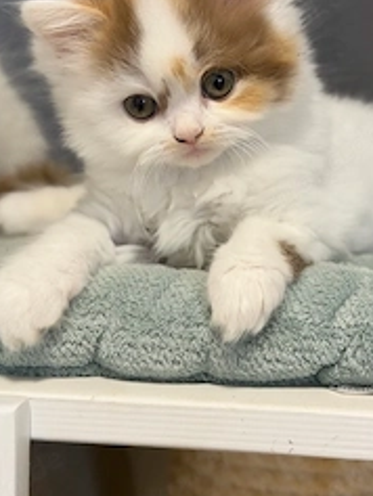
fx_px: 1163
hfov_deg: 18.2
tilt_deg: -5.8
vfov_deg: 24.1
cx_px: 207
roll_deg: -3.1
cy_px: 193
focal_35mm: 81
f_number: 1.78
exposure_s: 1/50
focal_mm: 6.76
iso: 160
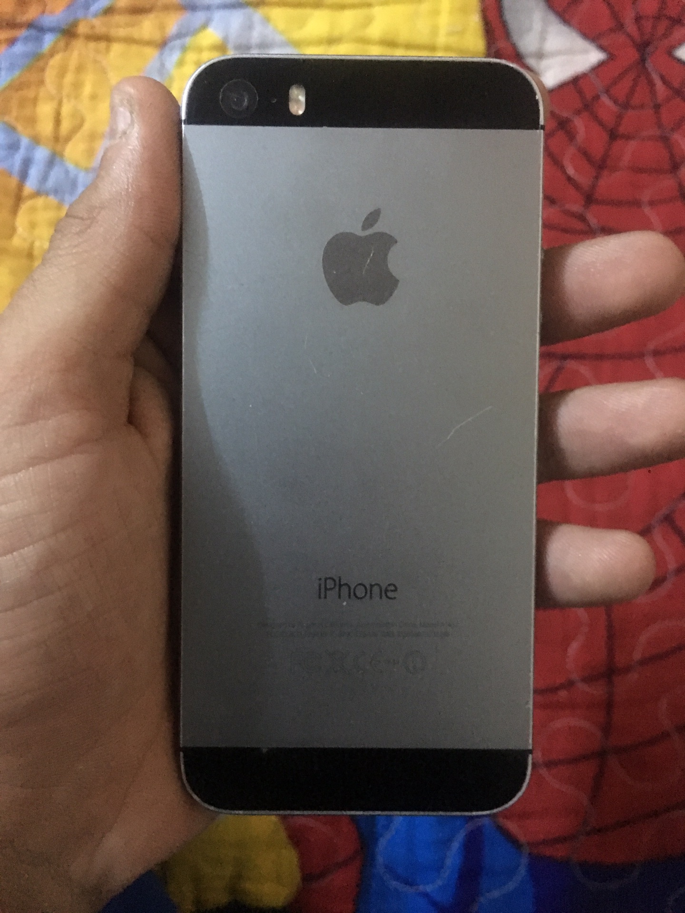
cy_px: 456
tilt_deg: -75.3
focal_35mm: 29
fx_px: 765
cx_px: 342
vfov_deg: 61.7
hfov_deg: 48.2
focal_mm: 4.15
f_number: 2.2
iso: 640
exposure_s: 1/17
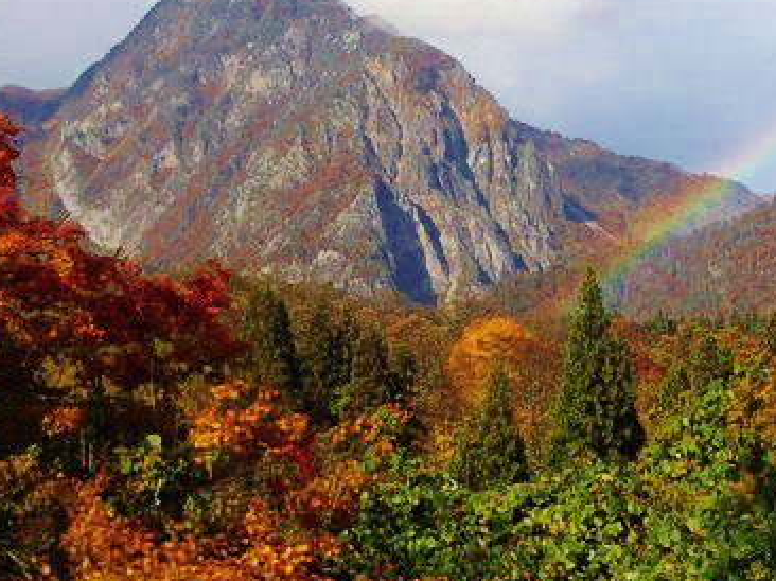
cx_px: 437
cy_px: 281
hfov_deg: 29.0
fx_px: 1501
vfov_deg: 21.9
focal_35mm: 67
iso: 100
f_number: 4.9
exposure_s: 1/500
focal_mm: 8.8
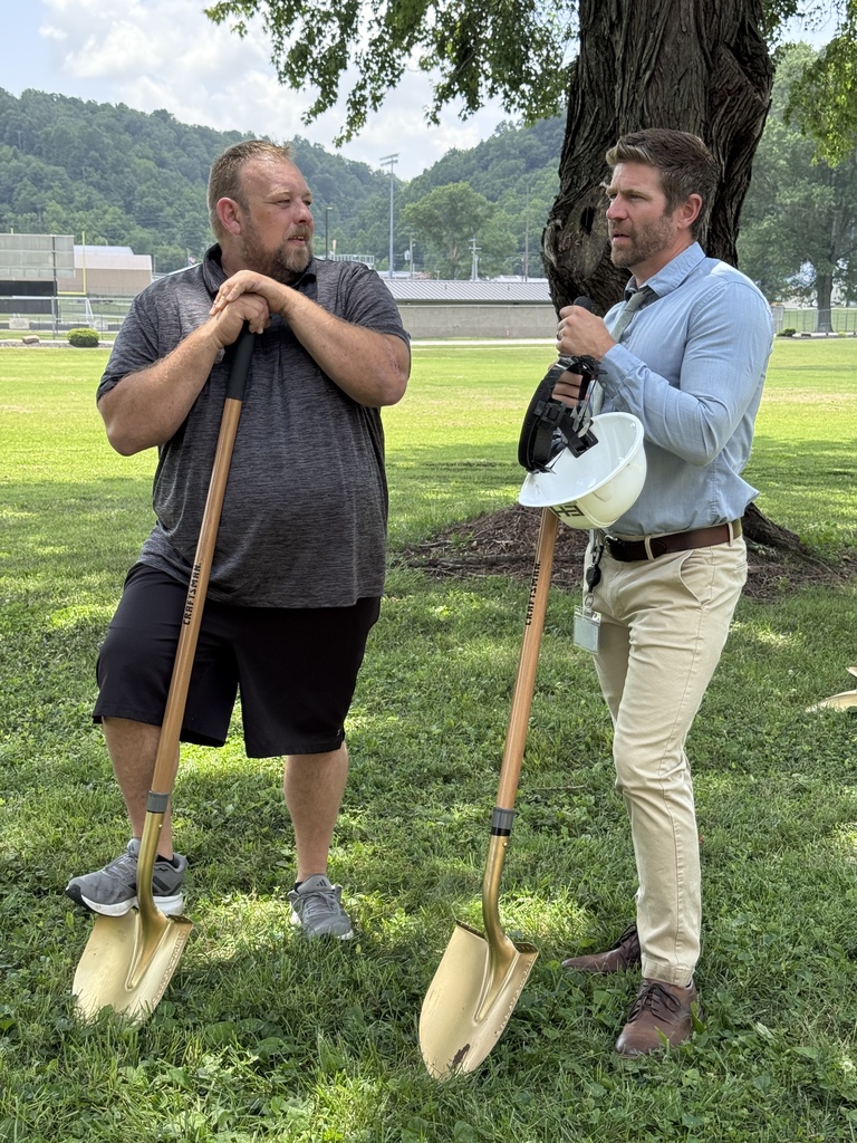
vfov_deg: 39.7
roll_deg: -1.2
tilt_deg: -9.9
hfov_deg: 30.3
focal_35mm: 48
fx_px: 1584
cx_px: 428
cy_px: 572
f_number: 1.78
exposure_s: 1/693
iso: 64
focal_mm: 6.76
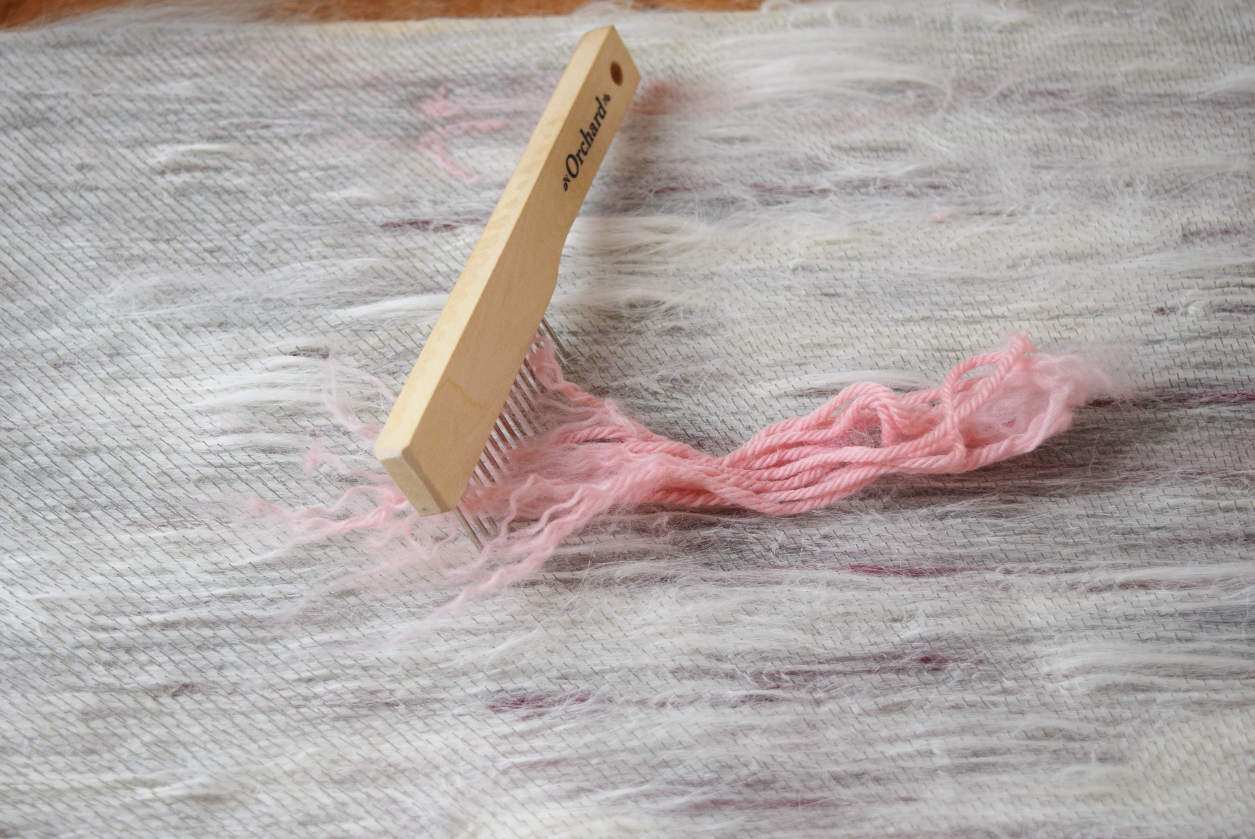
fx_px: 1884
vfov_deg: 25.1
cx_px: 628
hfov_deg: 36.8
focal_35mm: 54
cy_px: 420
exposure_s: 1/60
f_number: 4.8
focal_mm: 36
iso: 500
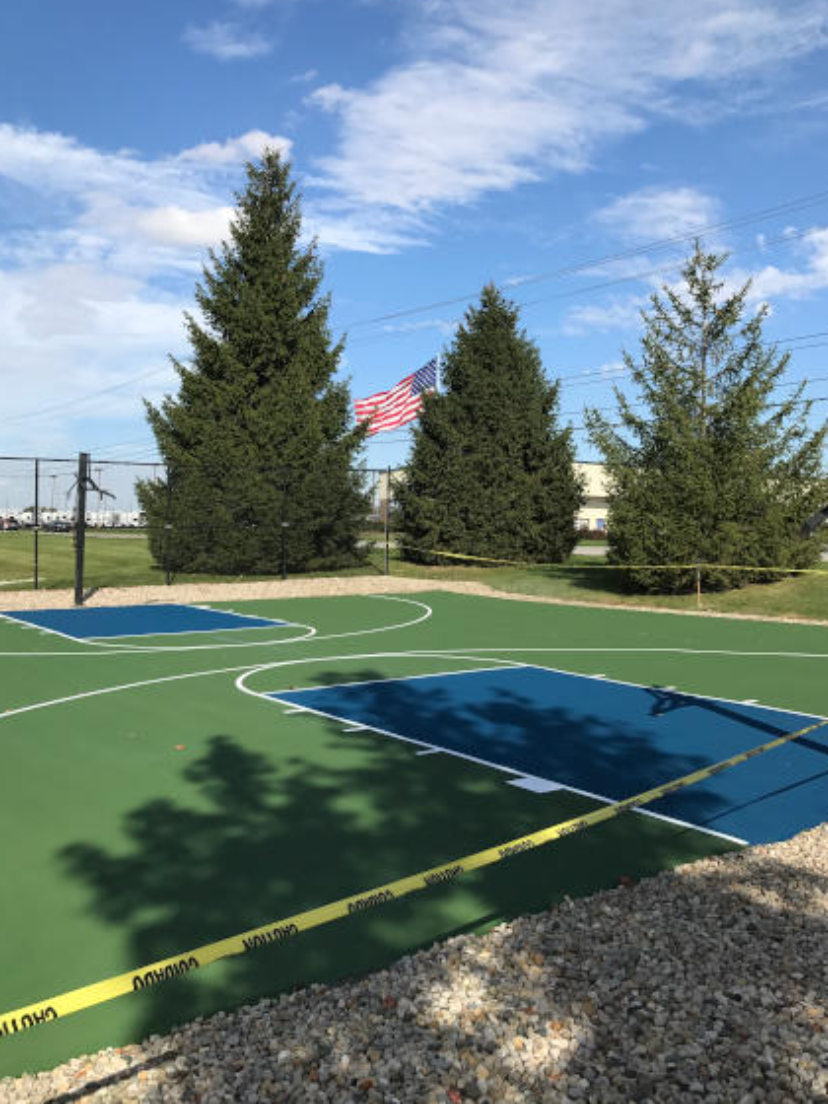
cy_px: 515
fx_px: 957
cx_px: 402
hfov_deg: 46.8
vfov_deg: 59.9
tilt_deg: +0.6
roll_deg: -1.4
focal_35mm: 30
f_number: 1.8
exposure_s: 1/2519
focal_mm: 3.99
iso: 20
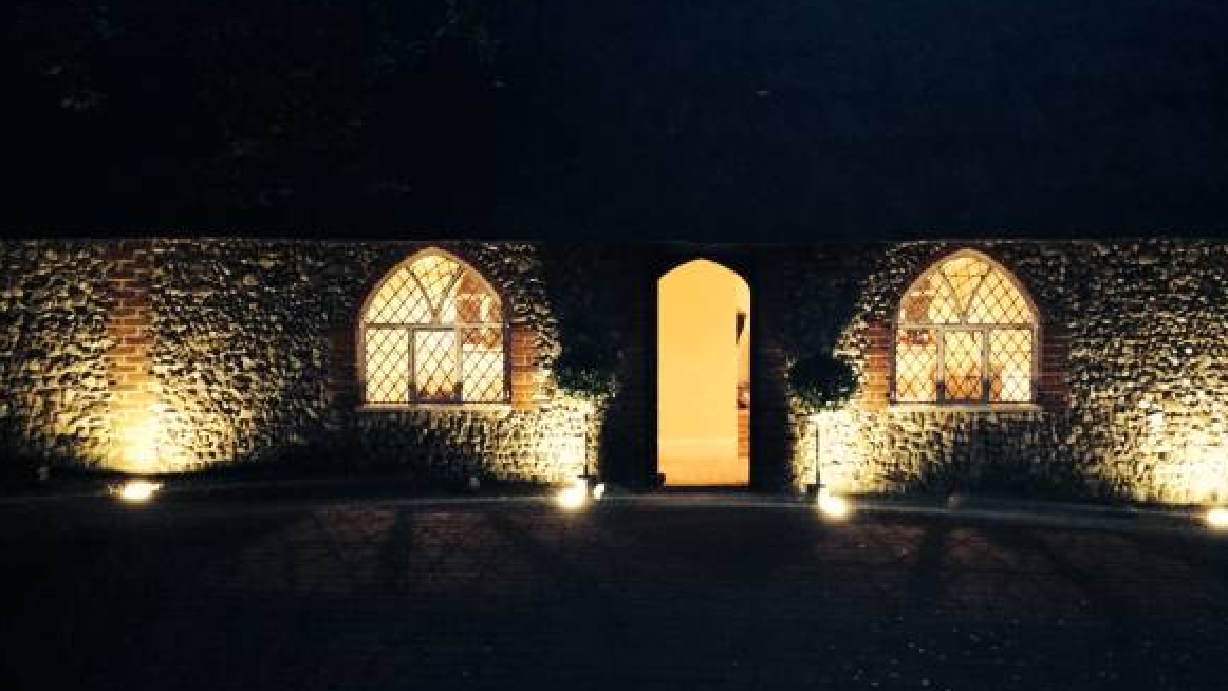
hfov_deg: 55.2
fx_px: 1172
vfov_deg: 32.8
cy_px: 311
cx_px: 666
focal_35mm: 36
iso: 800
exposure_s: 1/15
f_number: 2.2
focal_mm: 4.12
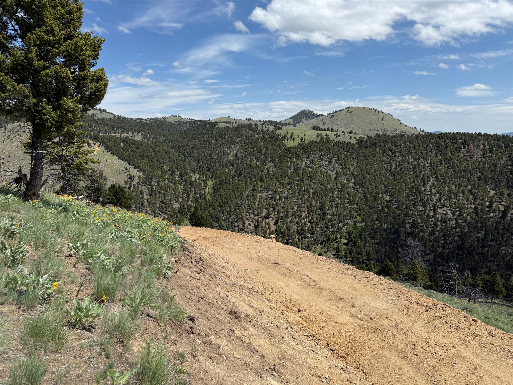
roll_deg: +0.0
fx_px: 356
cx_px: 256
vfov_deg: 56.8
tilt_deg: -9.1
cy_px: 192
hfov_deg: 71.6
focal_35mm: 24
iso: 80
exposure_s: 1/5714
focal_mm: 6.76
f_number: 1.78
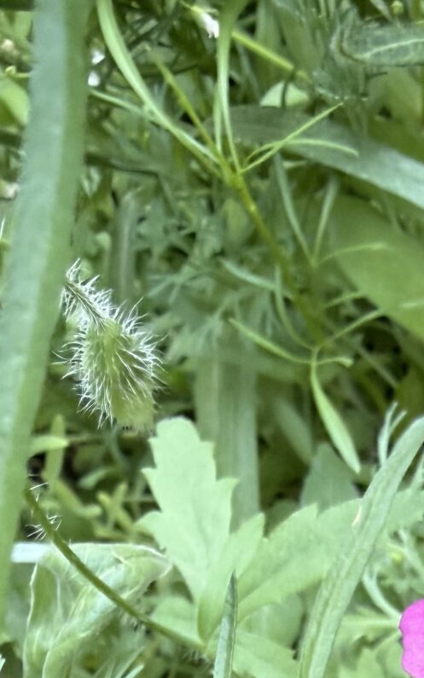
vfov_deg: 26.9
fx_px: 1312
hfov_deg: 17.1
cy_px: 722
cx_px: 580
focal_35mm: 71
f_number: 2.2
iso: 160
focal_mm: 2.22
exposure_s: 1/121
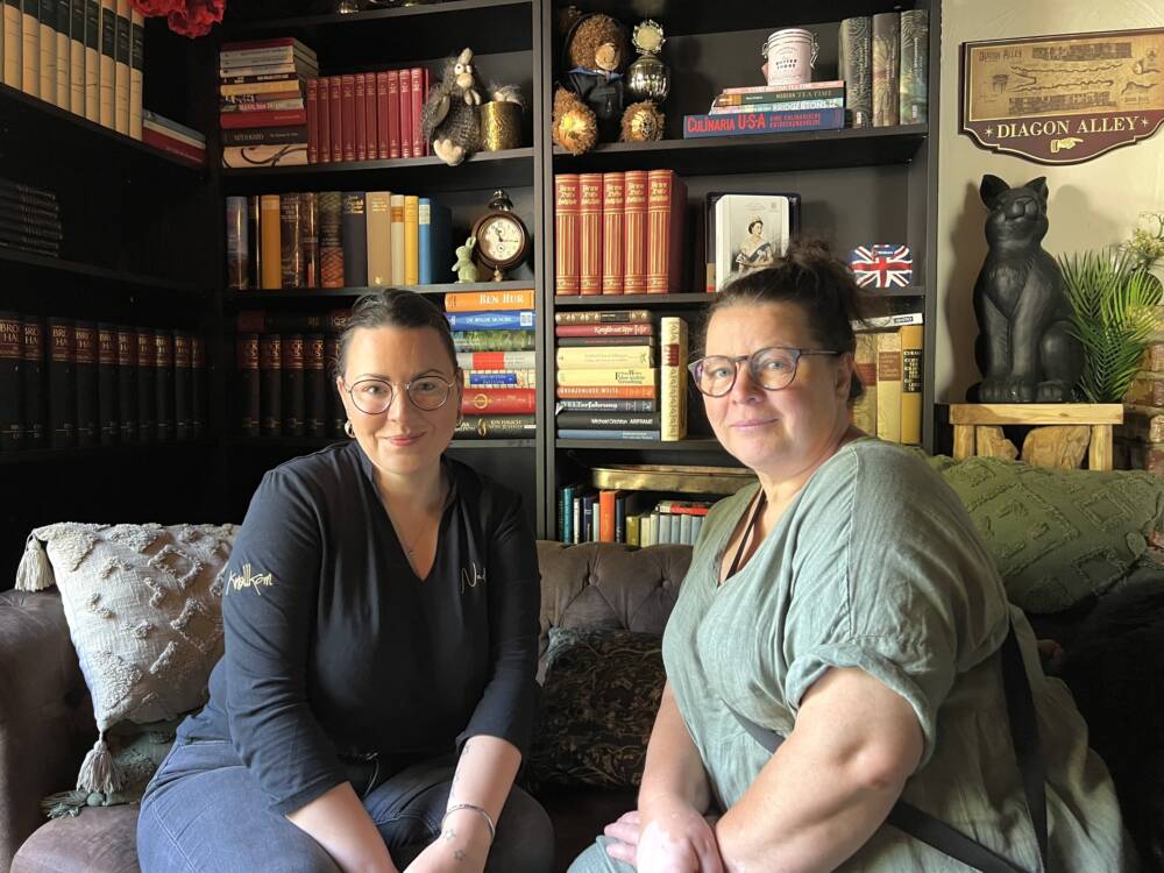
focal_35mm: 26
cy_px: 436
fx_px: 874
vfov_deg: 53.1
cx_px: 582
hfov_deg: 67.3
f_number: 1.5
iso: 250
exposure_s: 1/60
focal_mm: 5.7
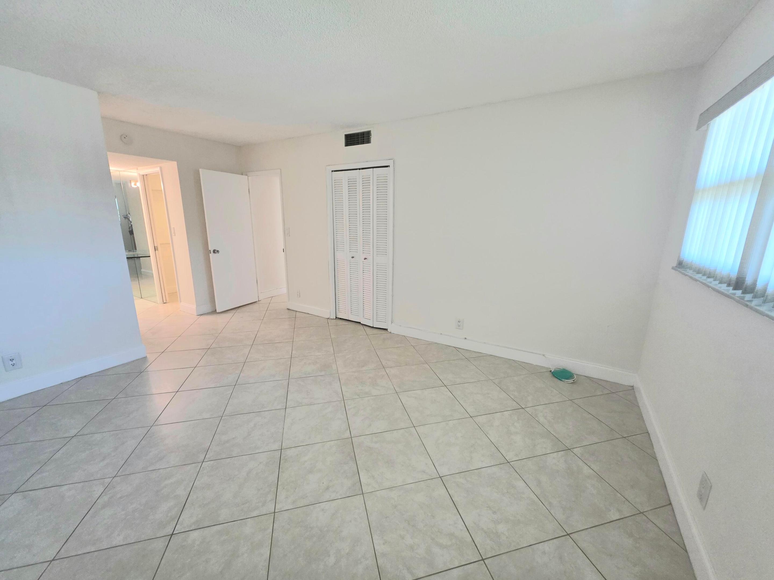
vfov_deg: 89.9
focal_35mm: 13
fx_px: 291
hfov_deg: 106.2
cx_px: 387
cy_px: 290
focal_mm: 2.2
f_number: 1.9
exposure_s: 1/120
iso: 250
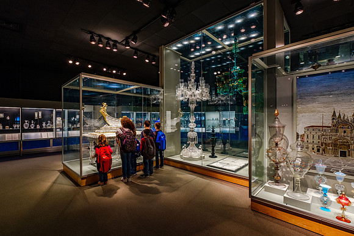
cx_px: 171
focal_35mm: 16
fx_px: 154
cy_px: 120
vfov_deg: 75.1
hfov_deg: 98.0
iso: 800
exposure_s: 1/3
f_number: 8
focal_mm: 10
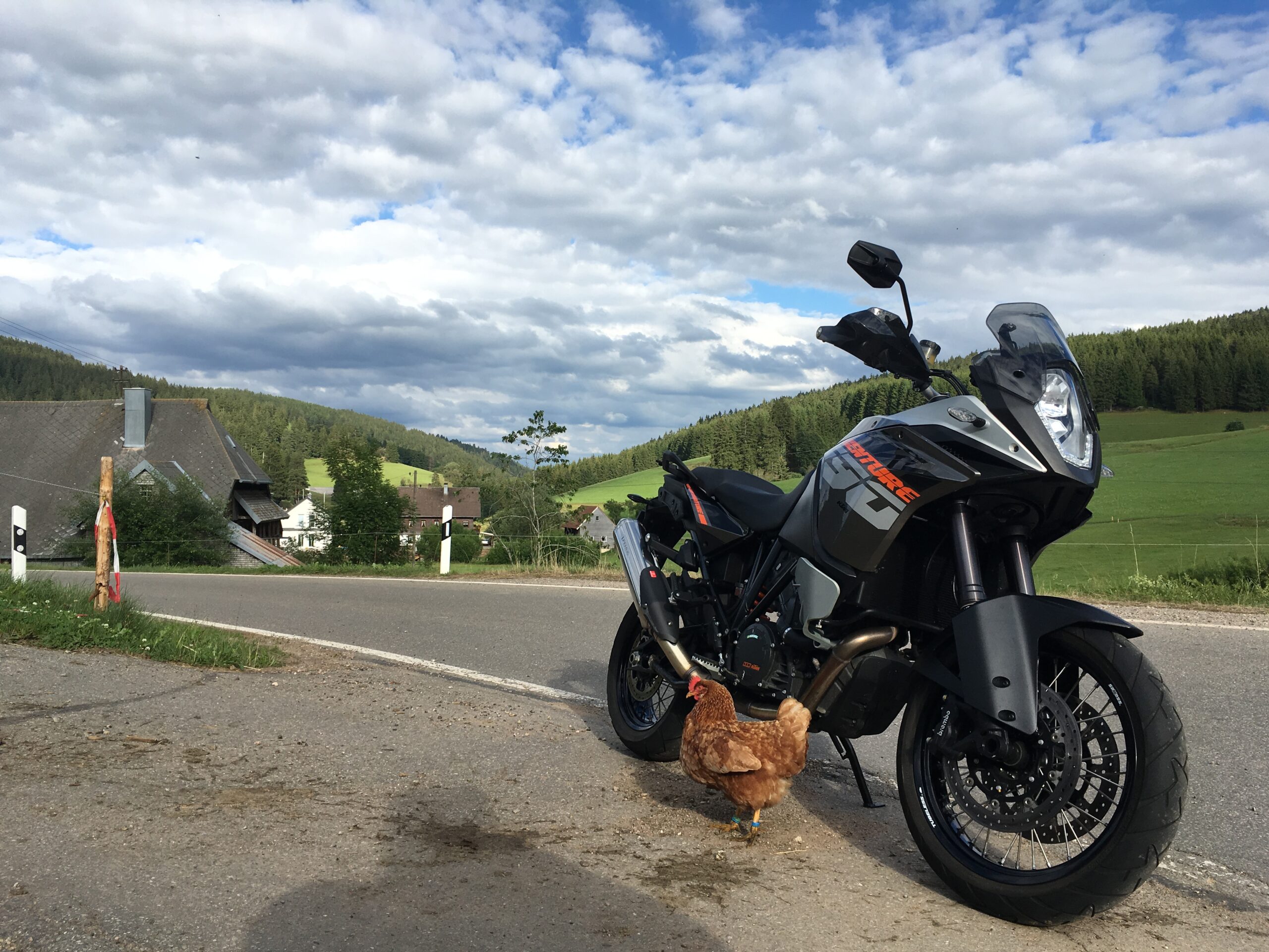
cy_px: 476
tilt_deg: -0.7
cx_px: 634
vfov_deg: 48.2
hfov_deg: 61.7
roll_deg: -0.7
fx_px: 1063
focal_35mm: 29
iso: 25
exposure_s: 1/1221
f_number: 2.2
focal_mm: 4.15
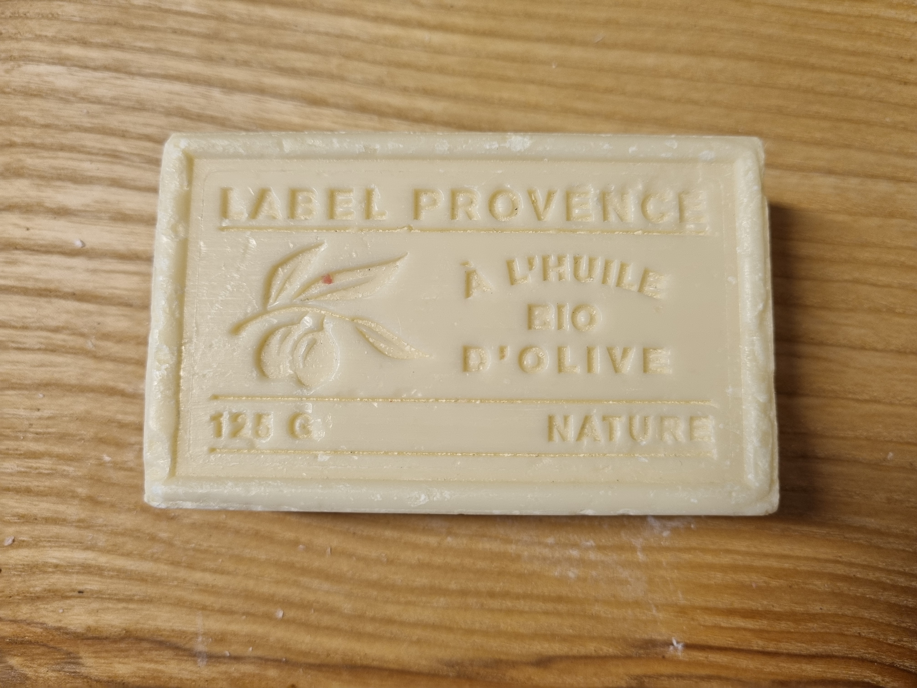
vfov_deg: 53.1
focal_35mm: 26
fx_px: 689
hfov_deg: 67.3
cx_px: 458
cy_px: 344
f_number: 1.8
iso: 250
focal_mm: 5.4
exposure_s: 1/100
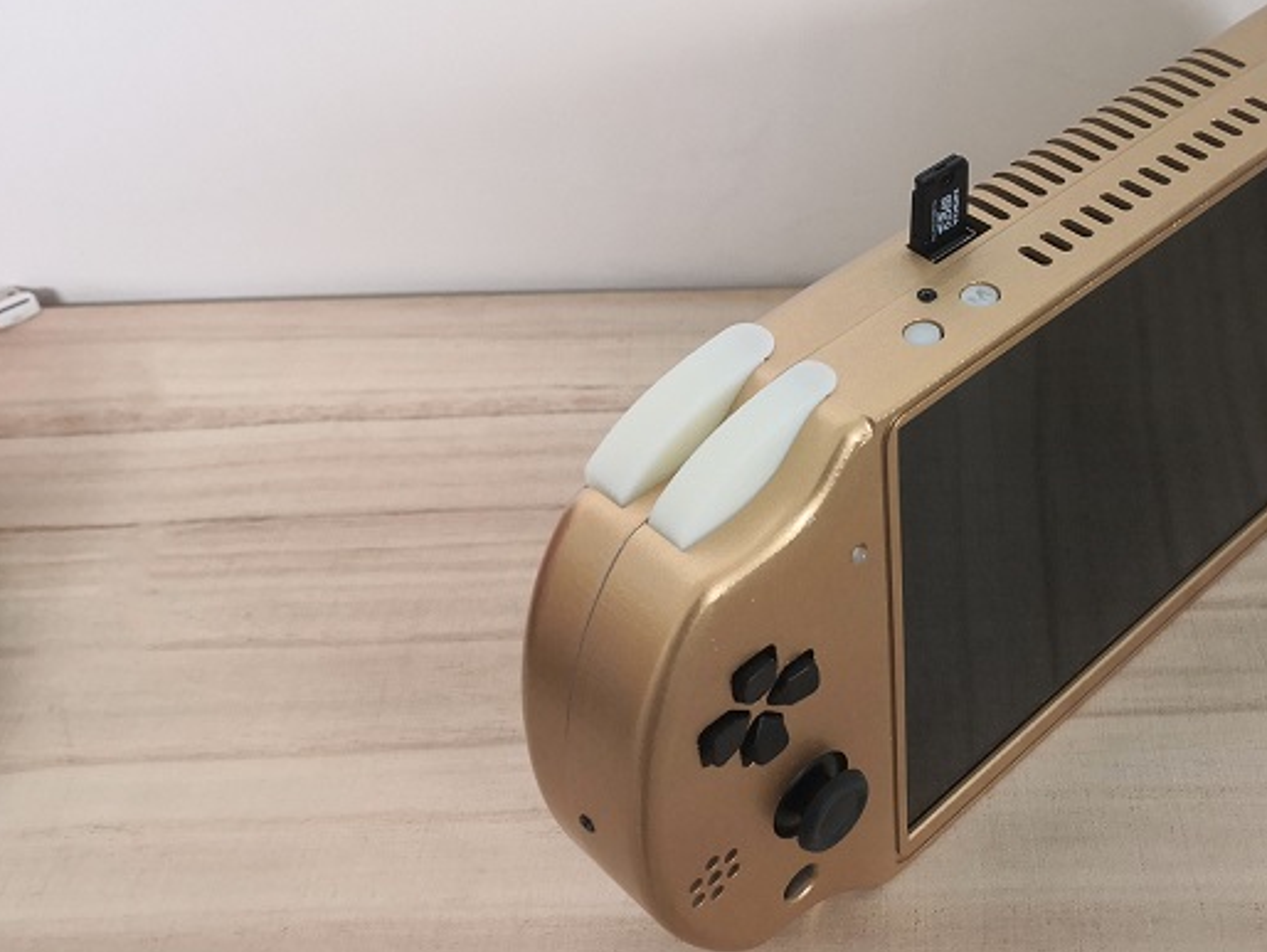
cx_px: 932
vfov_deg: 34.4
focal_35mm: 42
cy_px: 434
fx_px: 1538
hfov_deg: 43.5
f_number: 1.6
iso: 160
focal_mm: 3.95
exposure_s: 1/33.3
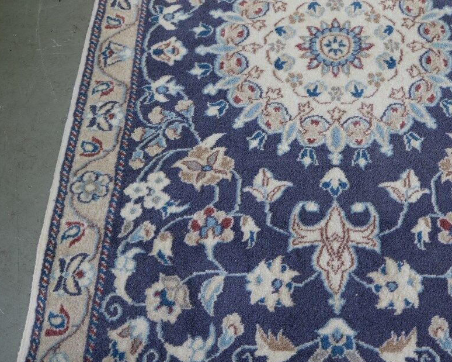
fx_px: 722
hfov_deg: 33.9
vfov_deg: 28.1
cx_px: 347
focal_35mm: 54
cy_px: 150
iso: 1000
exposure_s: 1/34
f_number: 4
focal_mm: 23.5
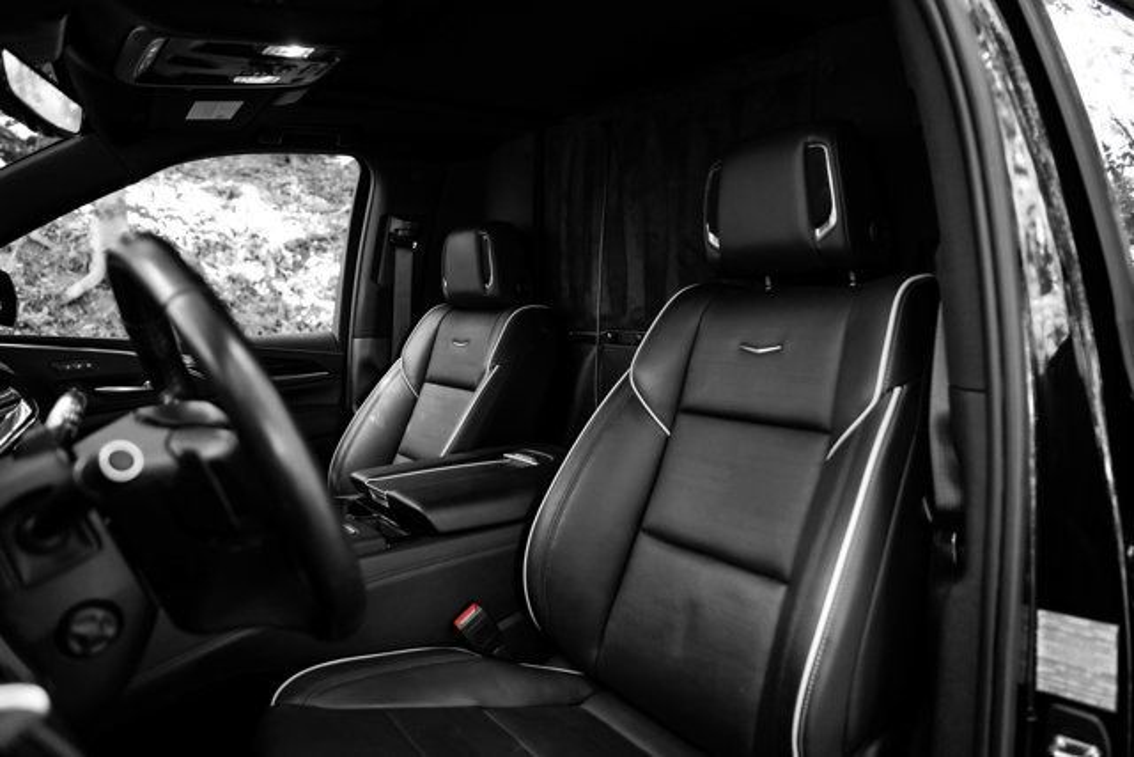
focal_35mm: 24
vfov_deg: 53.2
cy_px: 378
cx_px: 567
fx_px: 756
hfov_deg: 73.7
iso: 1600
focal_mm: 24
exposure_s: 1/200
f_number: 2.8
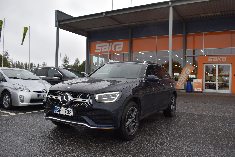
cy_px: 78
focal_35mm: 30
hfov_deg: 61.9
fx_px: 196
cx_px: 118
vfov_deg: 43.6
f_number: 6.7
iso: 400
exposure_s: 1/180
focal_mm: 20
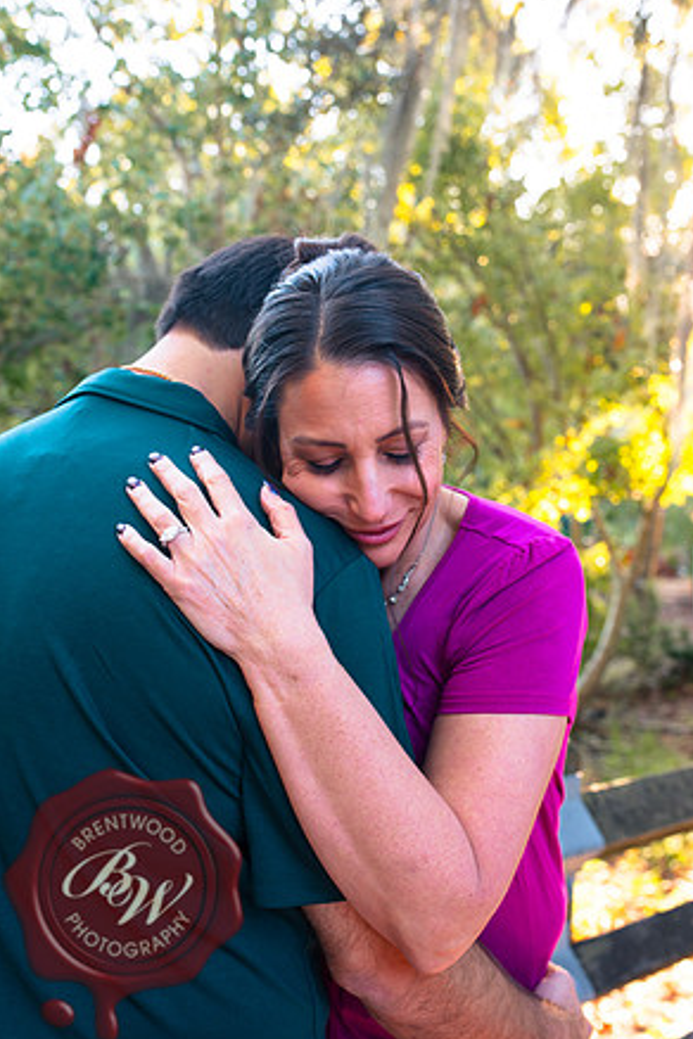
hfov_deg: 36.9
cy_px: 515
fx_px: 1039
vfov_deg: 53.1
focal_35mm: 36
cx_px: 354
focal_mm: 35
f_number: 4.5
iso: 500
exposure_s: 1/100
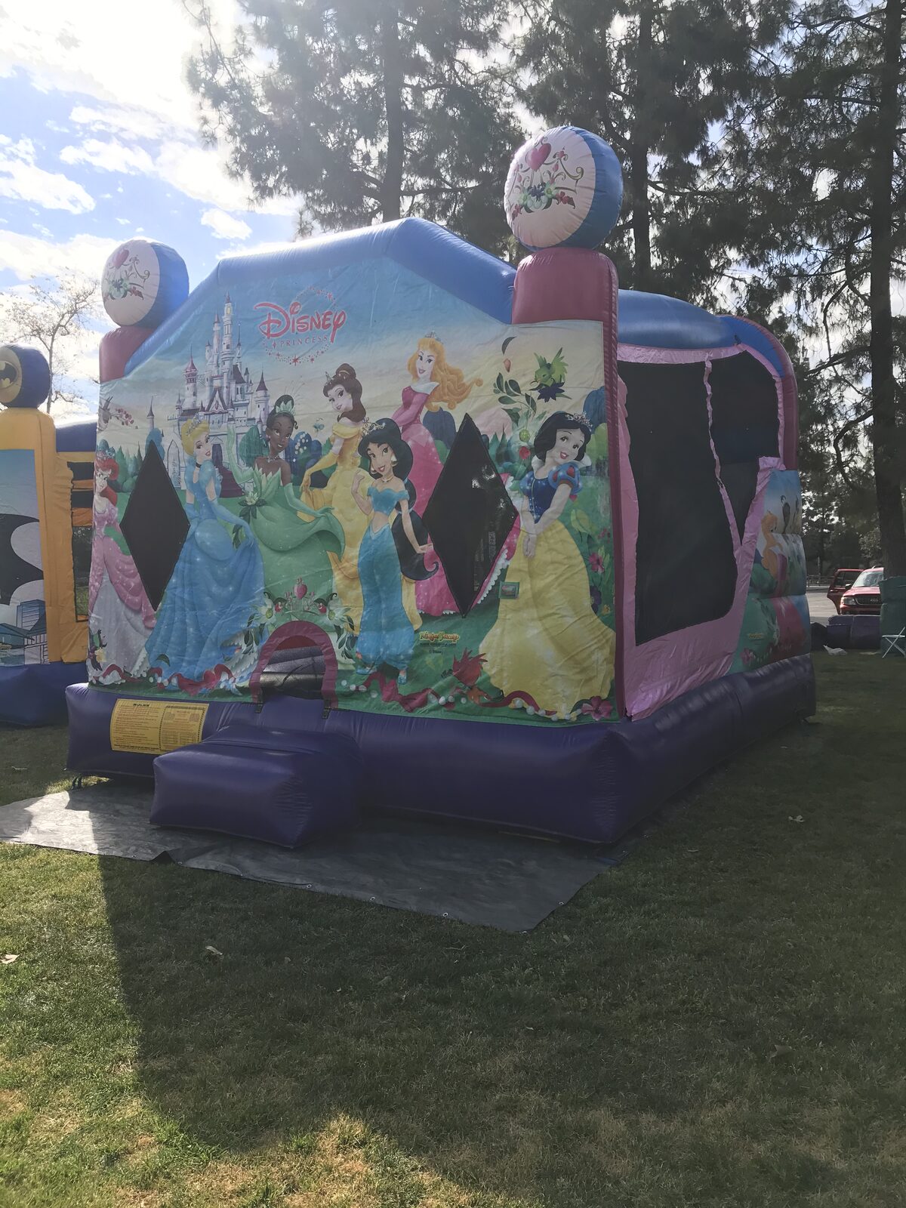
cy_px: 604
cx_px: 453
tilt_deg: -0.9
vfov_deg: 63.4
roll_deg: +1.6
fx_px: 977
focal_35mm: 28
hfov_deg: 49.7
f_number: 1.8
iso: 20
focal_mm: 3.99
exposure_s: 1/1570
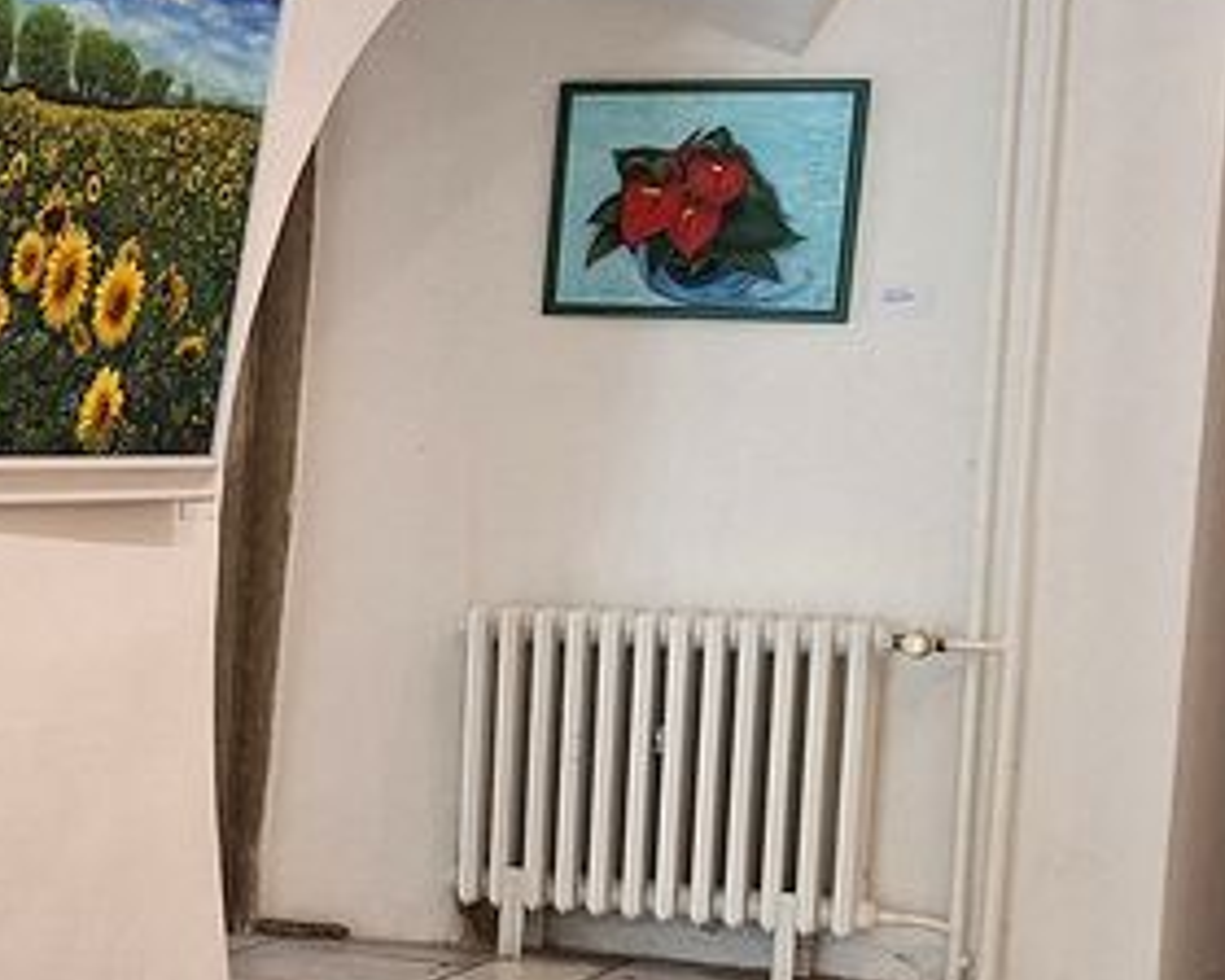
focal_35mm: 82
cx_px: -521
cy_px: 704
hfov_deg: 20.5
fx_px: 2973
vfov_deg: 18.6
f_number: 1.8
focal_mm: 5.54
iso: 80
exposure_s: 1/40
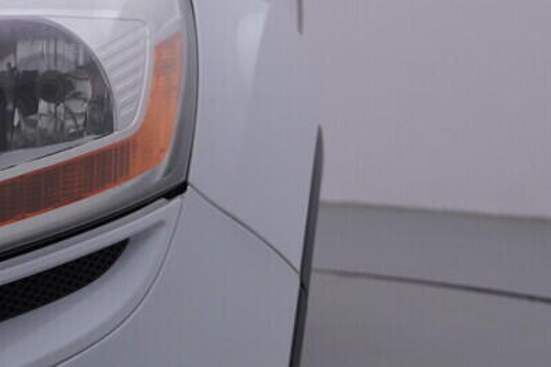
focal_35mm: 130
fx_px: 1990
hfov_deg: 15.7
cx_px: 122
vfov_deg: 10.5
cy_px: 286
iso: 125
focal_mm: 24
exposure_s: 1/125
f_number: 5.6
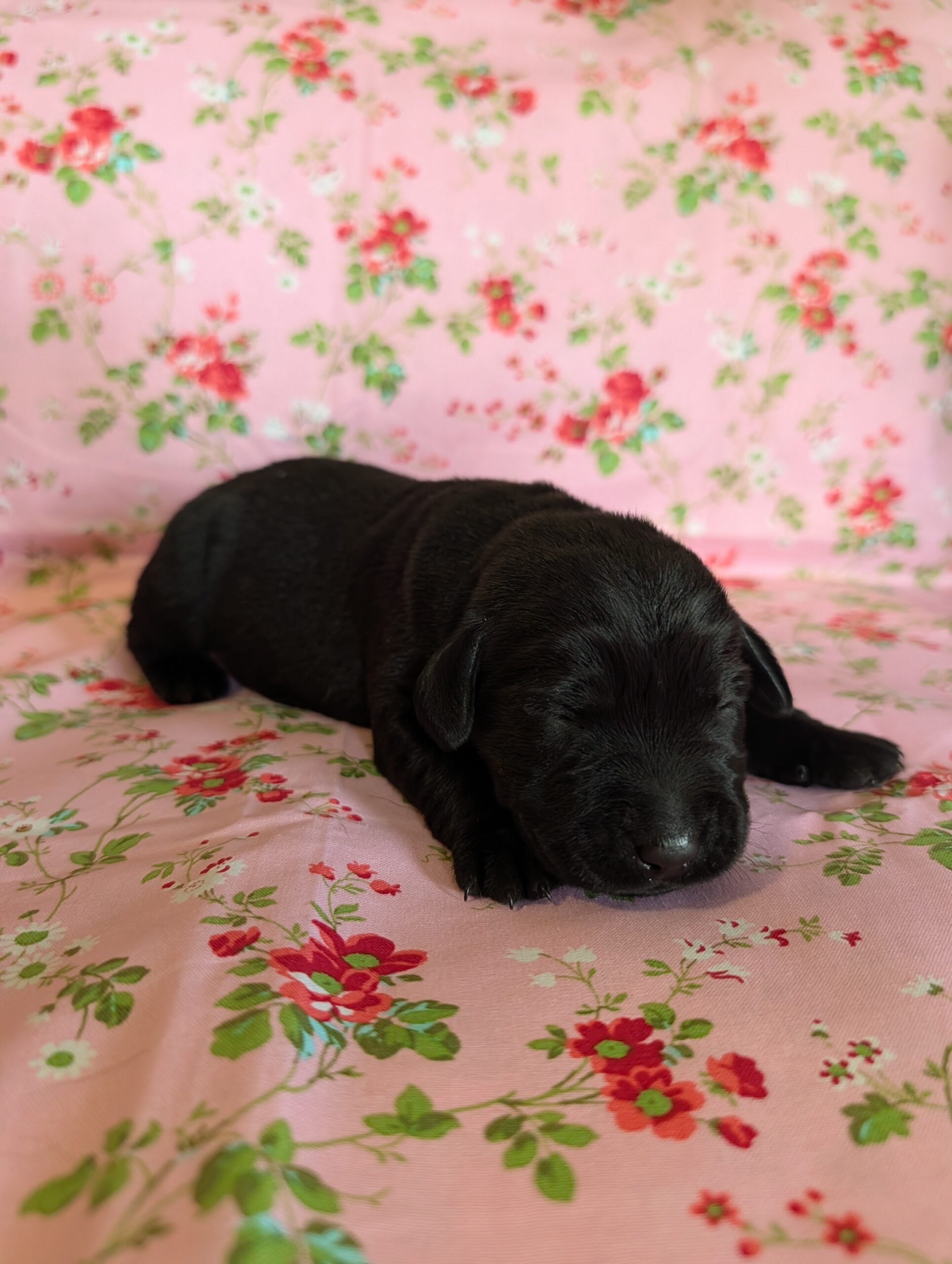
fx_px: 878
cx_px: 476
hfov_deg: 56.9
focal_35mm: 24
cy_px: 632
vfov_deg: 71.5
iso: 543
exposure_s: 1/160
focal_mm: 6.9
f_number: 1.68
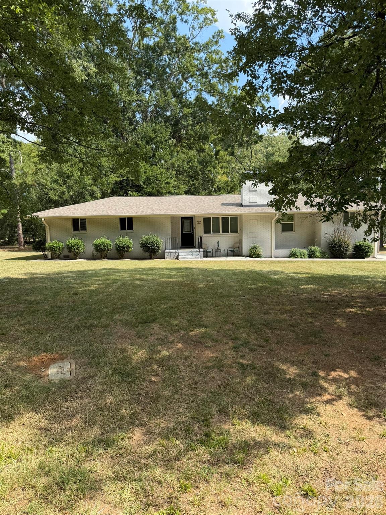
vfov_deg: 71.6
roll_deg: +0.7
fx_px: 357
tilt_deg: -4.7
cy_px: 258
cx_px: 193
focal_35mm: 24
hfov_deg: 56.8
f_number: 1.78
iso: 80
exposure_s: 1/1585
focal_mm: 6.76
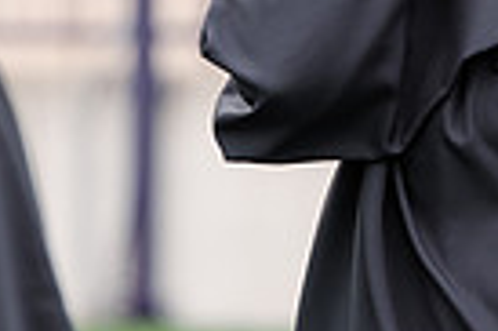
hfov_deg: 2.7
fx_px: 10542
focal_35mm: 763
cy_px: 31
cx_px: 582
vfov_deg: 1.8
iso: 500
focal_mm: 180
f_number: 4.5
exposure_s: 1/640
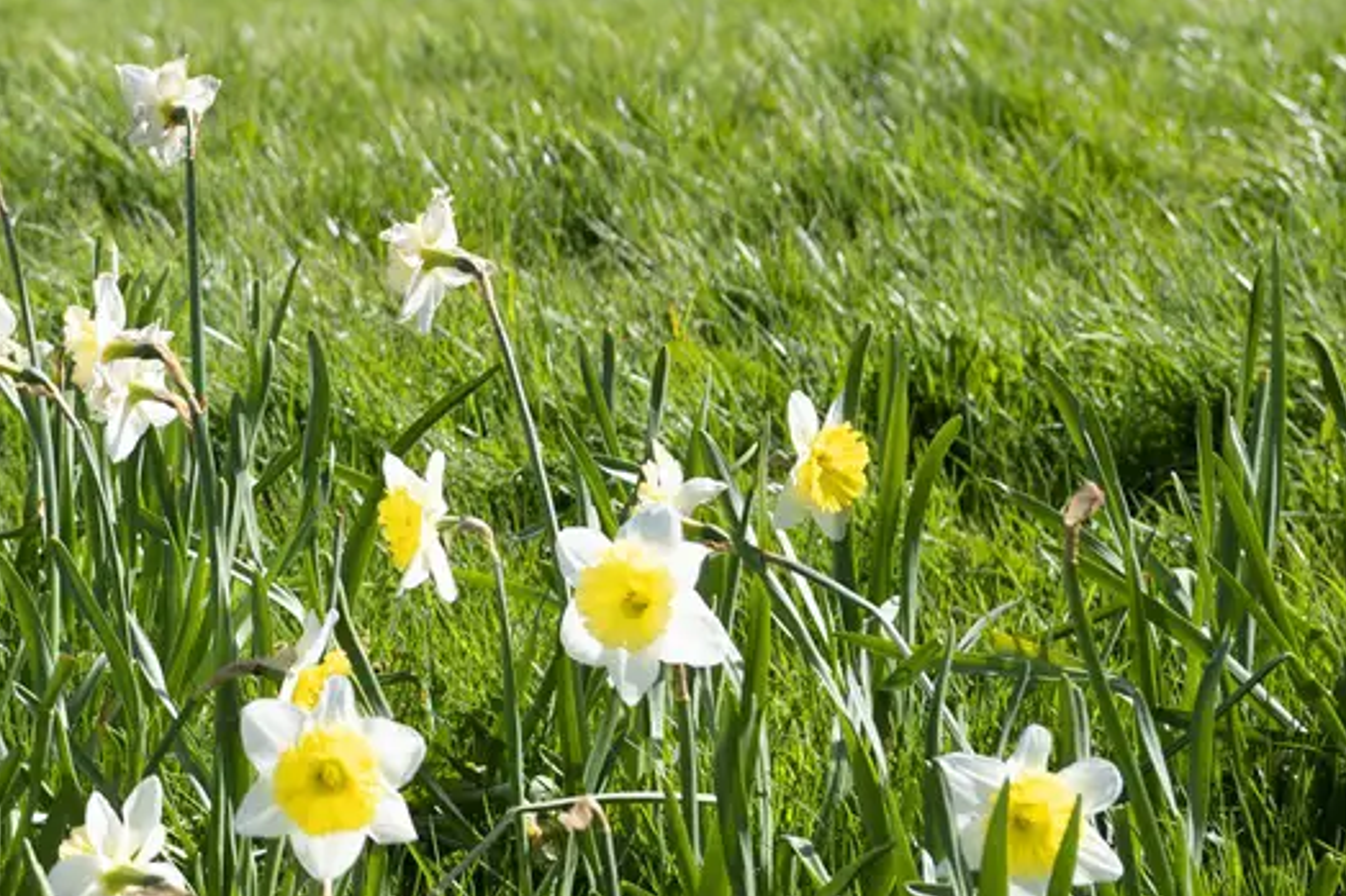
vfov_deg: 7.6
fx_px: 6690
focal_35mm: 179
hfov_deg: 11.2
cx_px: -452
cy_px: -110
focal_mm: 62
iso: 200
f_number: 5.6
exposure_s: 1/1000
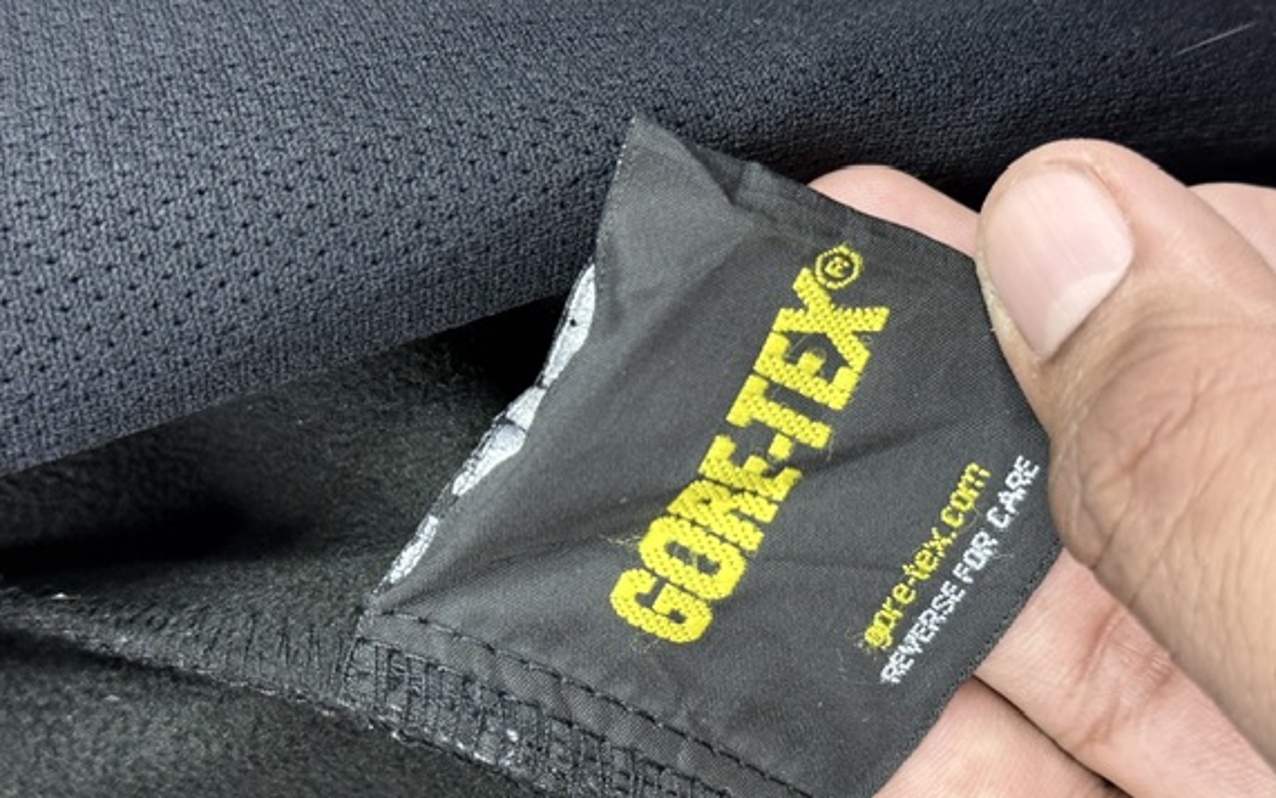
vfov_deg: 22.7
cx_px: 653
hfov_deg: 35.7
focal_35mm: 57
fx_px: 1982
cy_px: 440
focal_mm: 6.76
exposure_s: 1/100
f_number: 1.78
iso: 250
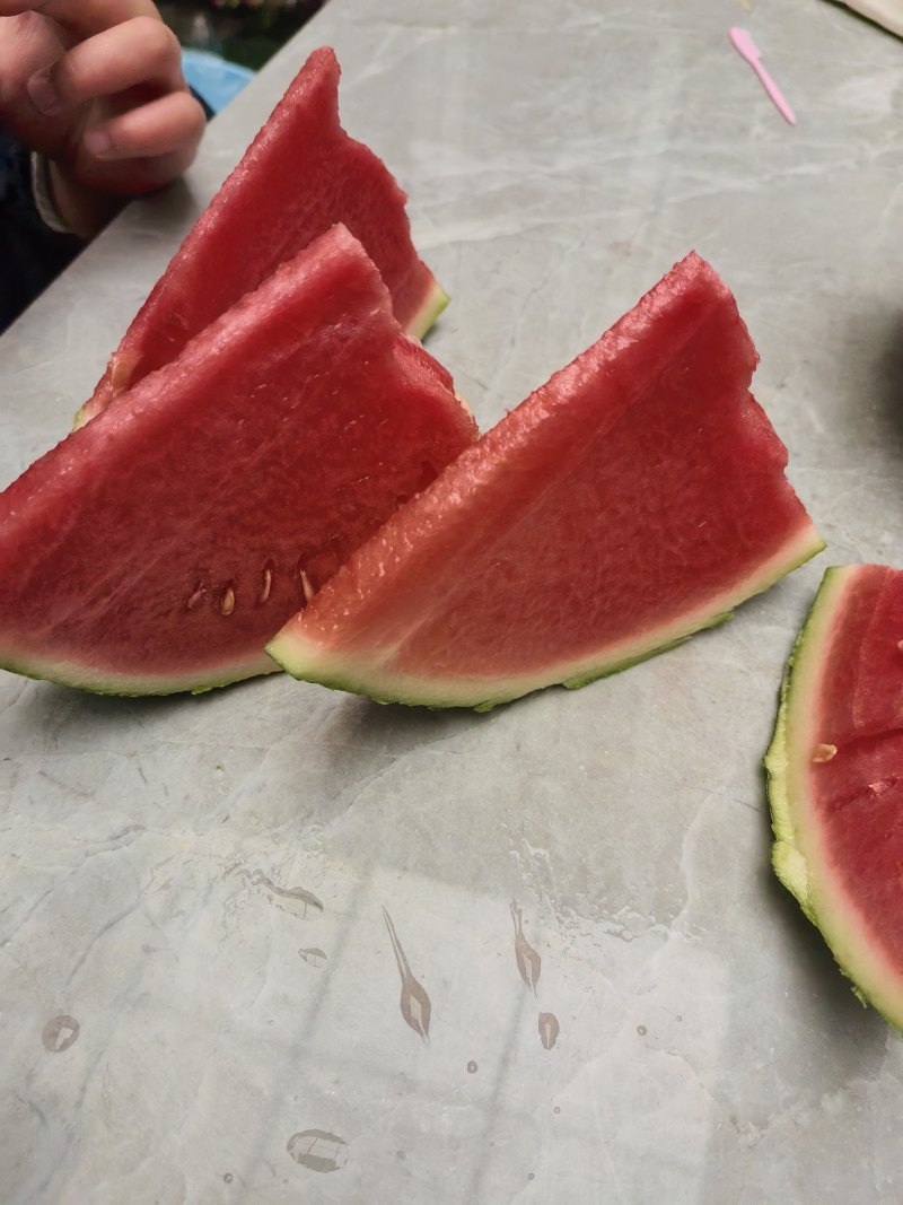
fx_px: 939
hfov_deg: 51.3
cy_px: 602
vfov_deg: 65.3
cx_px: 452
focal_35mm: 27
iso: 500
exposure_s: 1/167
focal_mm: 5.52
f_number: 1.9
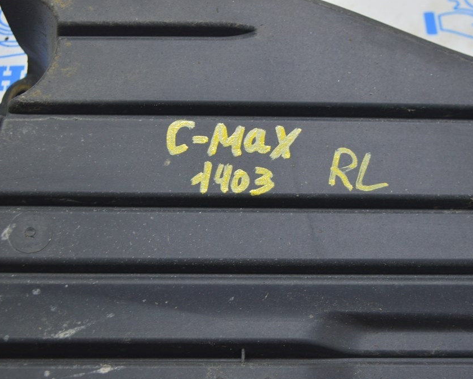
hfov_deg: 26.4
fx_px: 1008
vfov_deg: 21.3
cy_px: 190
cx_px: 236
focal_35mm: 72
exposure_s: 1/20
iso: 400
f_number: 5.6
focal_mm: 42
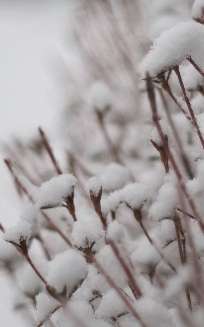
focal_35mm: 82
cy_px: 98
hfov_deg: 15.8
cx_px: 148
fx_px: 730
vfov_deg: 25.0
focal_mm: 25
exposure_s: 1/500
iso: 200
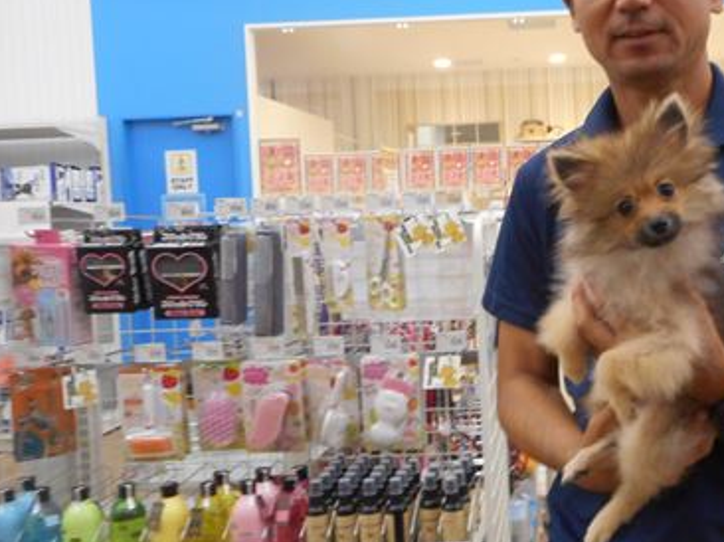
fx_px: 857
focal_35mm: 41
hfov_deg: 44.1
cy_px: 243
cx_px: 554
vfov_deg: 35.1
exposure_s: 1/30
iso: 320
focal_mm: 4.5
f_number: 3.7
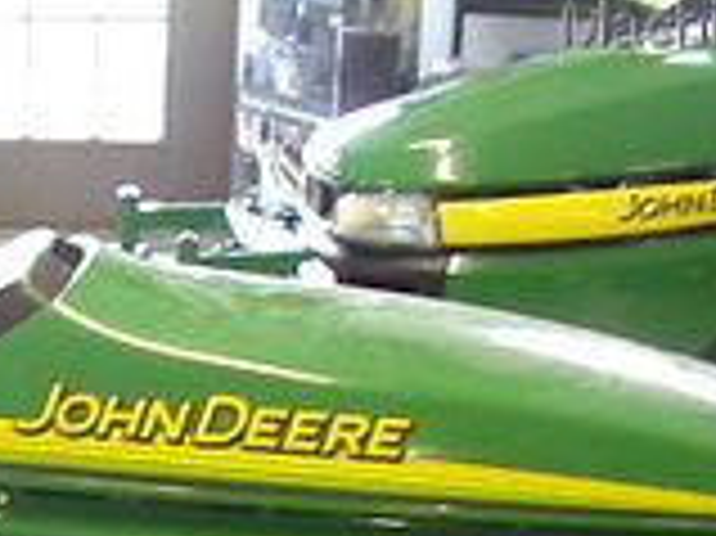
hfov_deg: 14.7
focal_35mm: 130
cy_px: 878
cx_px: -131
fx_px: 2687
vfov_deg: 10.8
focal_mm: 5.8
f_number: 2.6
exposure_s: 1/6
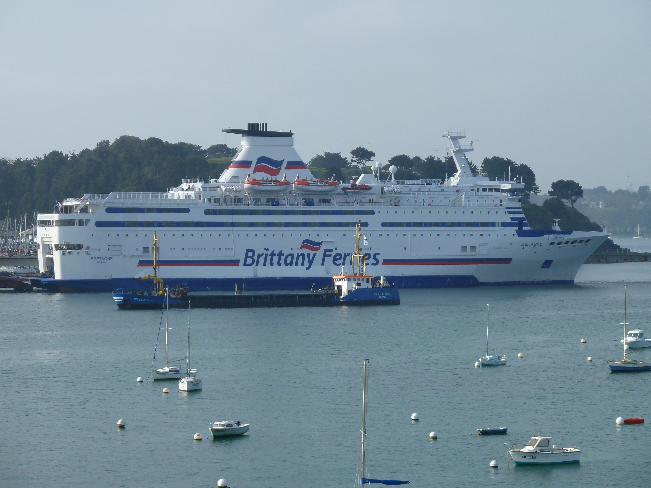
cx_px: 326
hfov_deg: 16.6
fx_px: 2238
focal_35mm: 119
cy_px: 244
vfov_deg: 12.5
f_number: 4.4
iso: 80
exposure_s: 1/500
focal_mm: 19.5
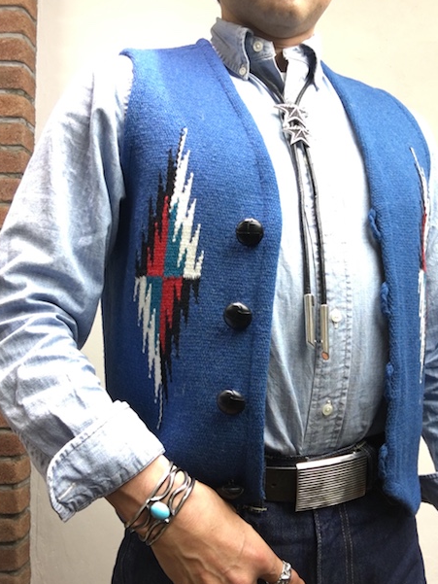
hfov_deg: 43.0
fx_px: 557
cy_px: 301
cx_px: 220
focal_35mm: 33
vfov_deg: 55.3
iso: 40
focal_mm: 2.65
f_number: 2.2
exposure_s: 1/17
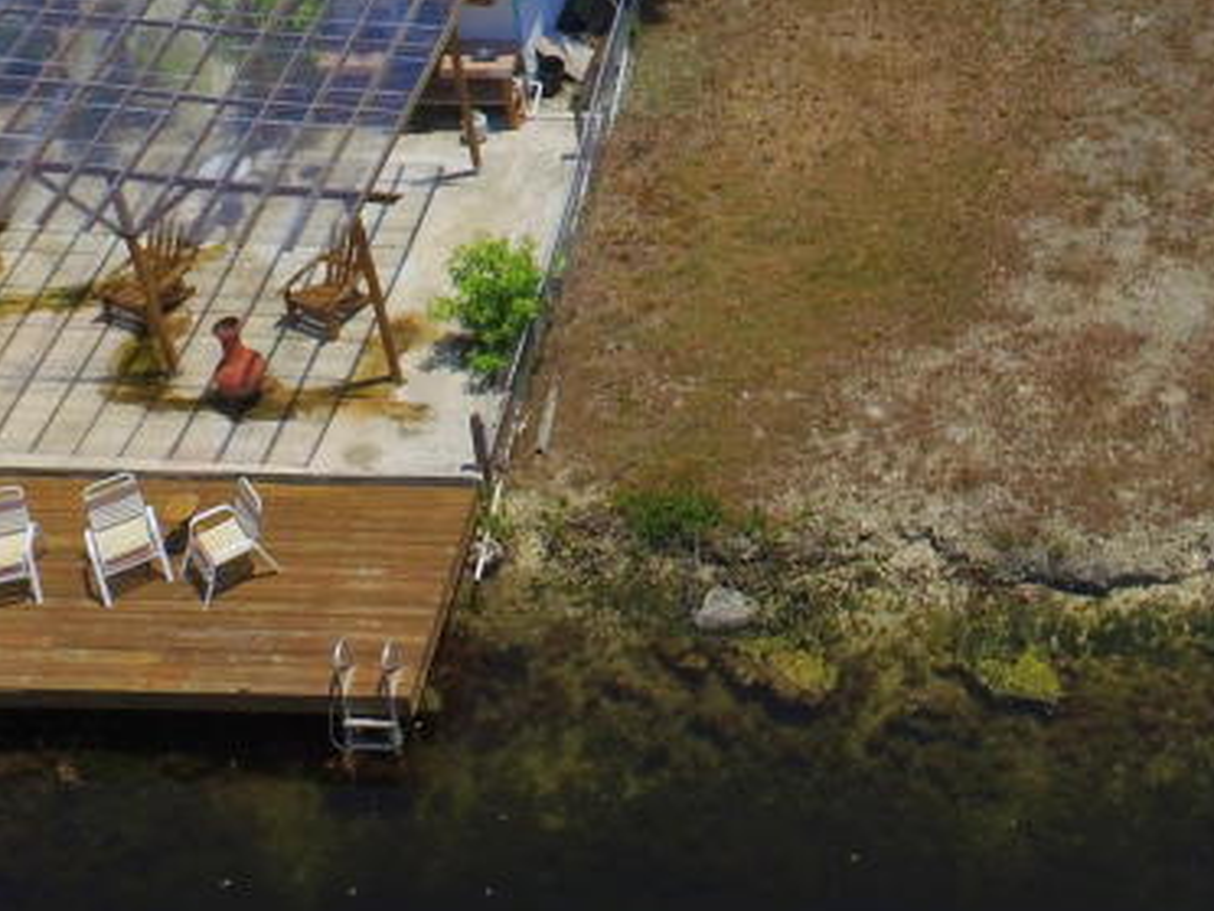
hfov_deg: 33.8
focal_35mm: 55
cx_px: 982
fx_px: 1929
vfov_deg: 24.2
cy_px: -173
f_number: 2.8
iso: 100
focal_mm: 3.61
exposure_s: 1/2717
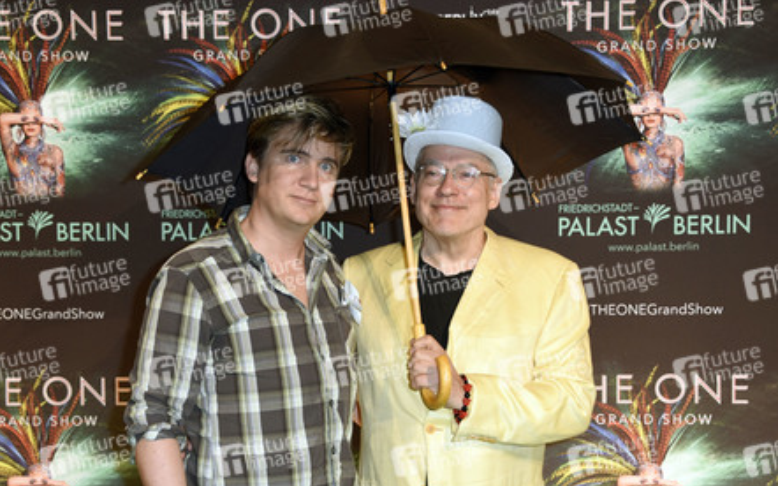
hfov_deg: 38.9
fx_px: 1102
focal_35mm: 52
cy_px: 236
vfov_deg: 24.9
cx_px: 390
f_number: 5.6
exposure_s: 1/160
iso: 640
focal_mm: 50
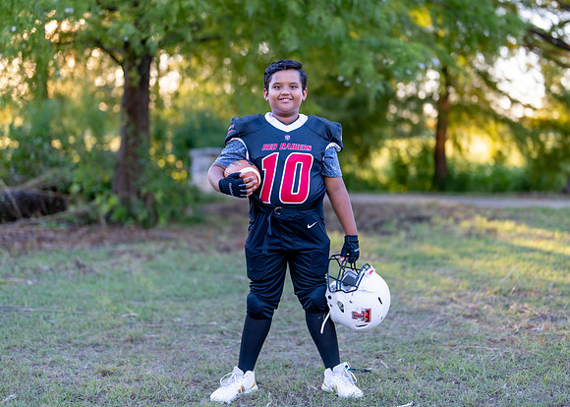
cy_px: 178
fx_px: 958
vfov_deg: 24.0
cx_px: 299
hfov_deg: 33.1
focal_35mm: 59
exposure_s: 1/500
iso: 100
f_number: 1.2
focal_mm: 50
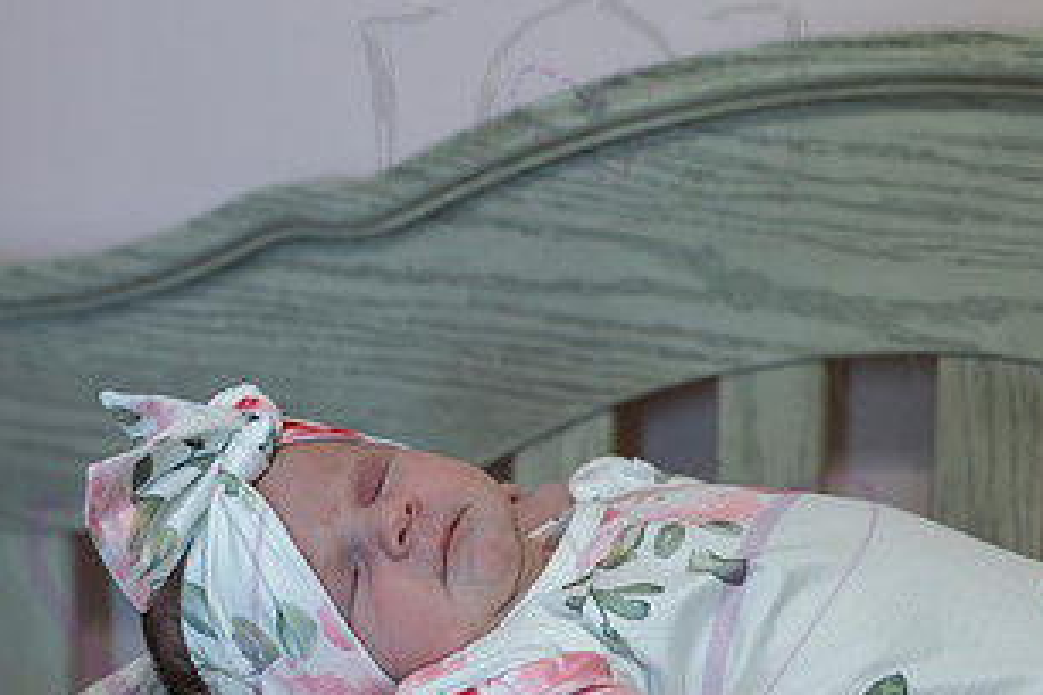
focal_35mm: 85
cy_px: 527
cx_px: 576
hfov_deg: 23.9
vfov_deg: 16.0
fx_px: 2462
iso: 3200
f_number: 4.5
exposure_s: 1/320
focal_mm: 43
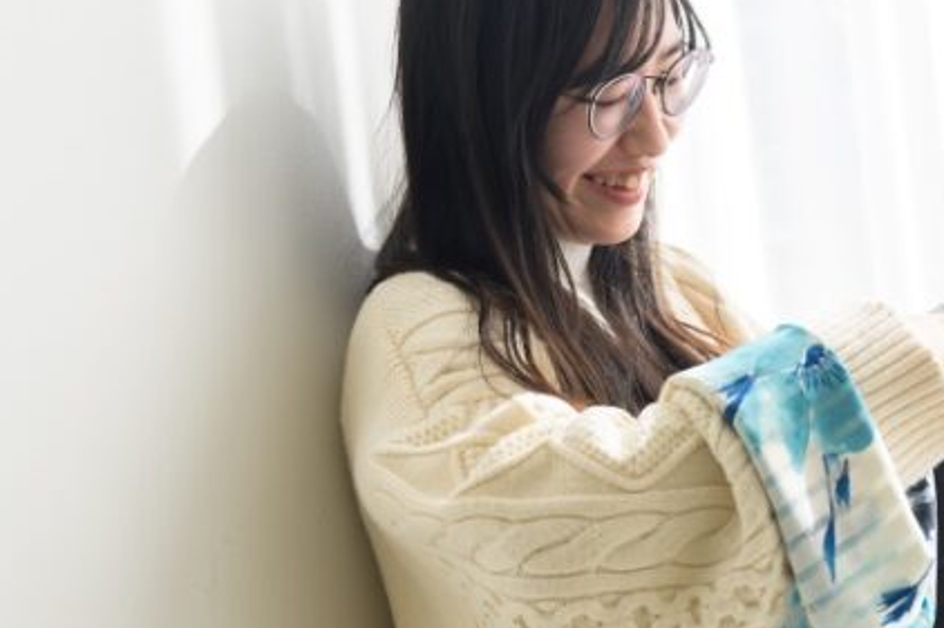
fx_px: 3565
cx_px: 476
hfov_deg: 15.1
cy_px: 180
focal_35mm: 136
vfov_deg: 10.1
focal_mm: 56
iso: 200
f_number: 4.5
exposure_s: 1/320
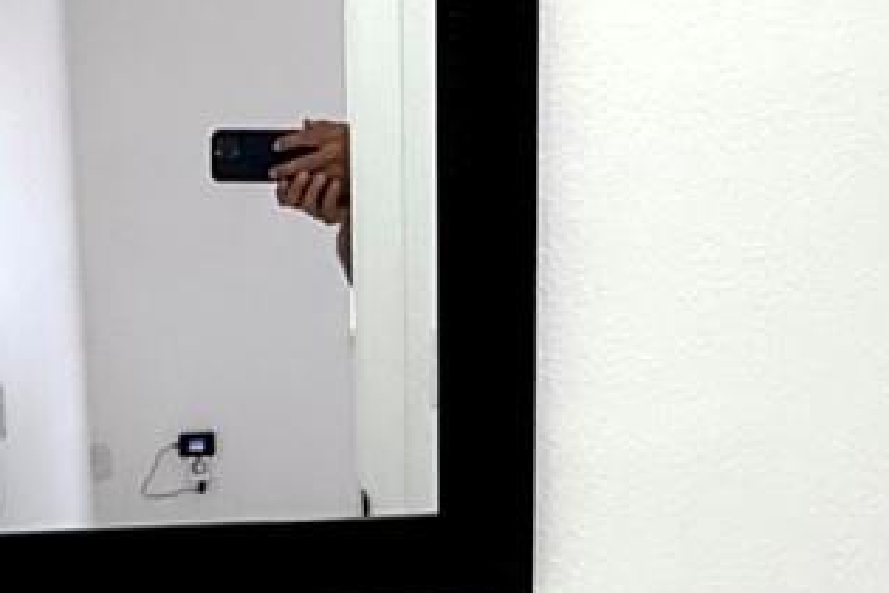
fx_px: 1827
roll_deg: +5.1
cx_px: -93
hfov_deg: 25.3
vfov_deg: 17.8
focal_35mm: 74
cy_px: 652
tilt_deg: -15.5
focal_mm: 2.22
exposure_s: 1/120
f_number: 2.2
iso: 160
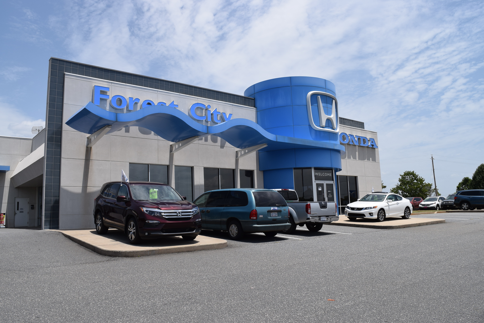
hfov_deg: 67.3
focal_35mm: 27
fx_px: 363
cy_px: 162
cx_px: 242
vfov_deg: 48.0
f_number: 11
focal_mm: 18
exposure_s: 1/500
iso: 250
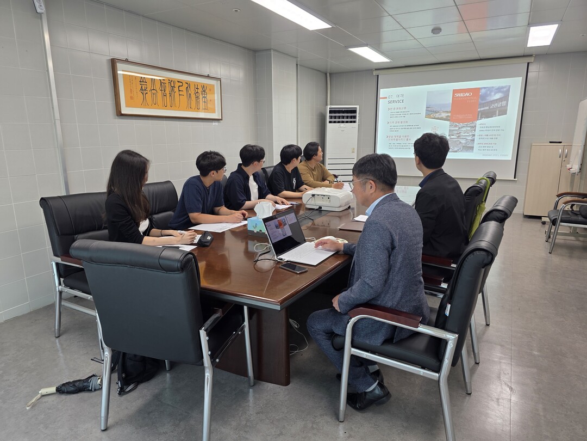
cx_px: 294
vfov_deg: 58.9
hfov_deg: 73.9
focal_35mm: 23
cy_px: 220
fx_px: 390
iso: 100
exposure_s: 1/120
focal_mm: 6.3
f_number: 1.7
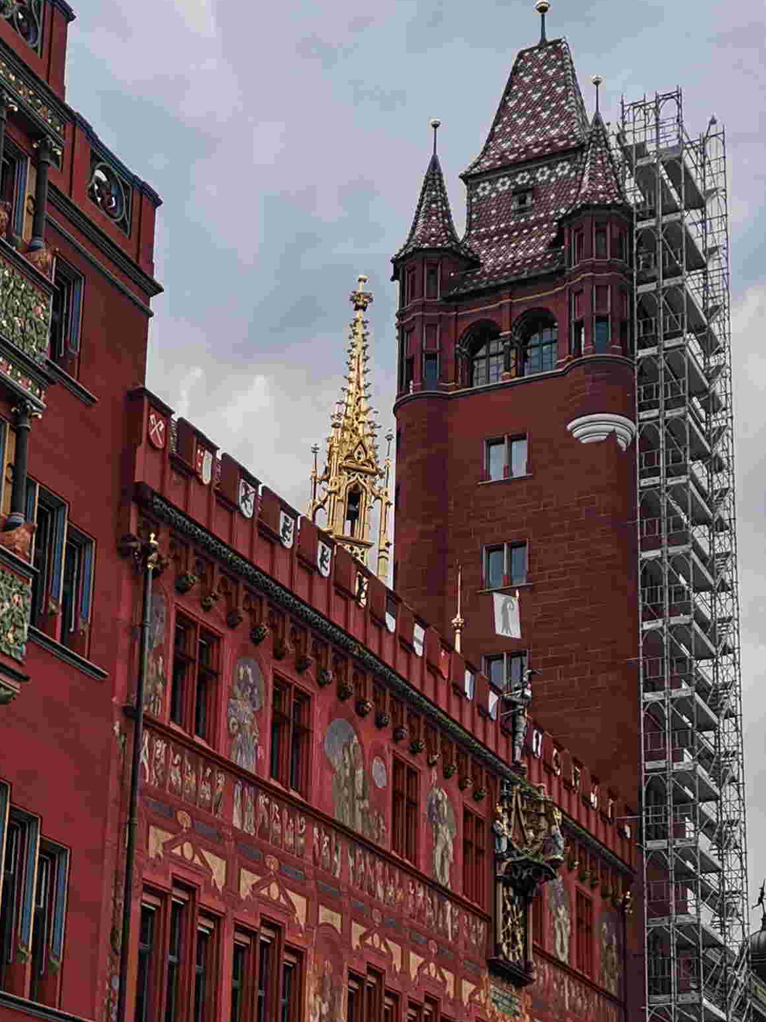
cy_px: 801
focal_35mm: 67
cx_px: 245
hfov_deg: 21.8
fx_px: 1977
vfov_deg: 28.4
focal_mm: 4.75
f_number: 1.8
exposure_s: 1/1324
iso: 50
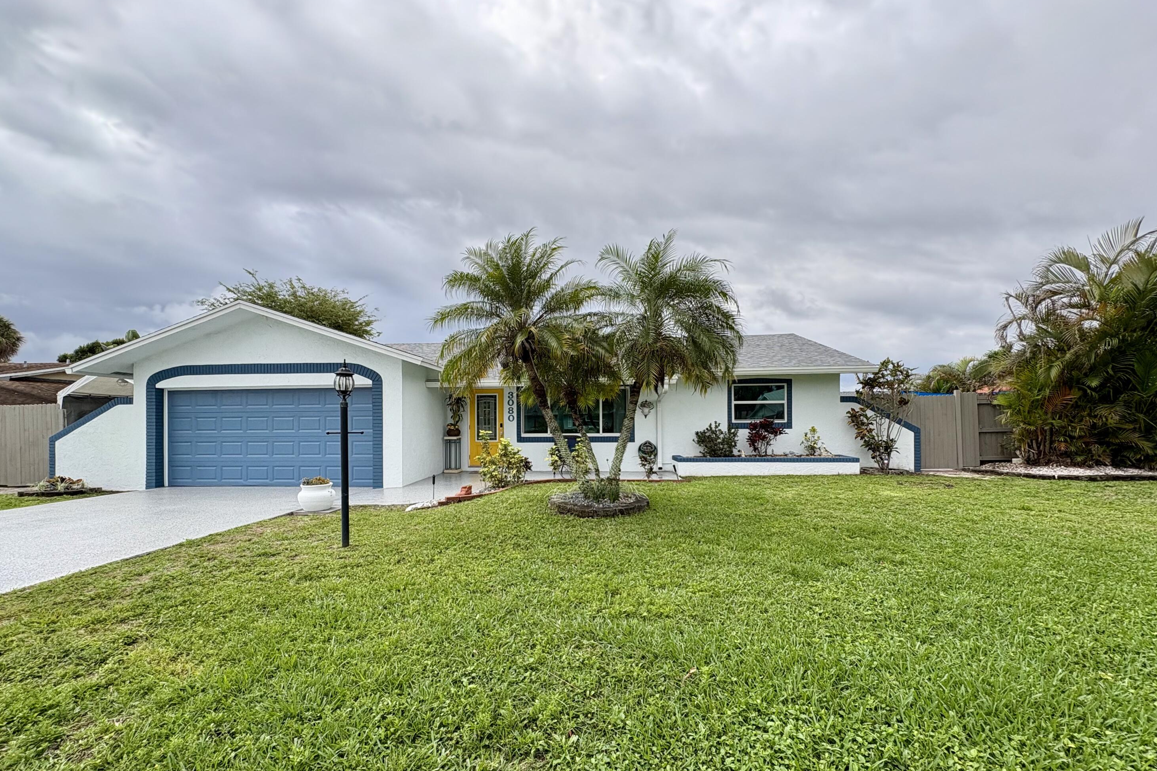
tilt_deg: +0.1
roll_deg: +1.0
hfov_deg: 100.4
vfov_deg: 77.1
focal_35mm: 15
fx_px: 482
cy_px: 422
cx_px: 563
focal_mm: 2.22
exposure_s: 1/416
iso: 40
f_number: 2.2
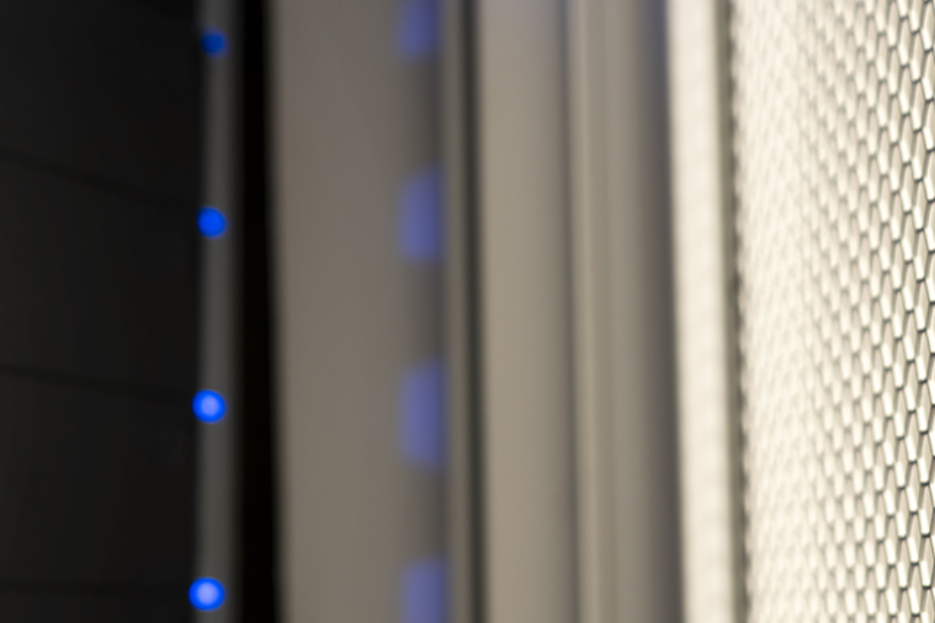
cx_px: 225
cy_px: 34
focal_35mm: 106
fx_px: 2753
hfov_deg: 19.1
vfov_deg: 12.8
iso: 160
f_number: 4
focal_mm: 50
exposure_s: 1/13
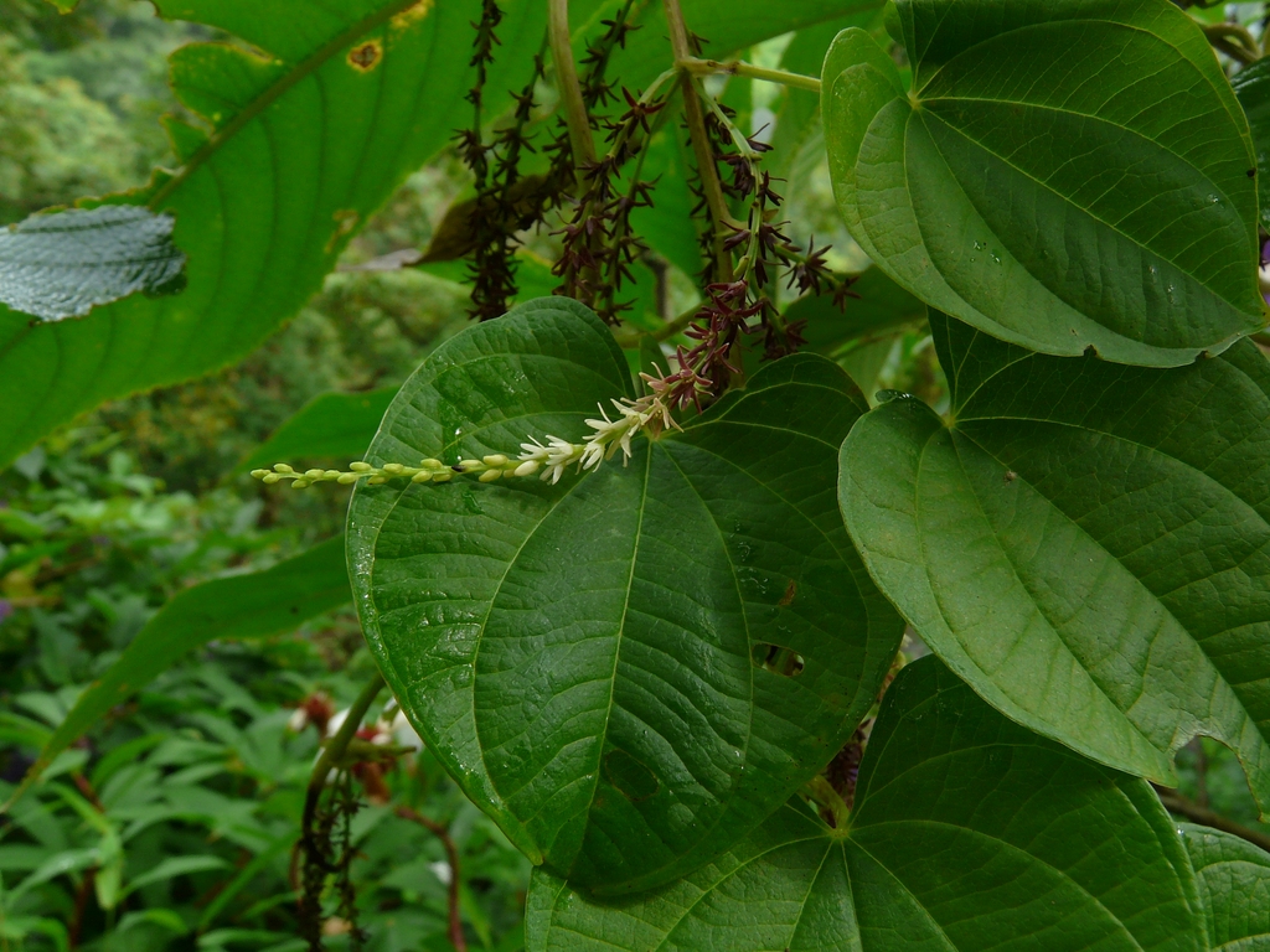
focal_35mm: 28
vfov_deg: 49.7
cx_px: 635
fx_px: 1027
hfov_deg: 63.4
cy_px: 476
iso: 100
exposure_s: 1/160
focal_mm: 4.6
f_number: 4
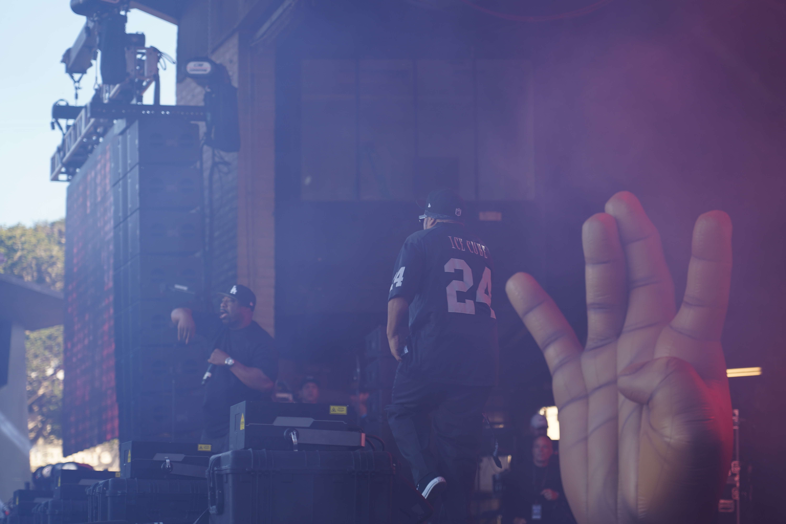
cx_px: 393
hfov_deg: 19.5
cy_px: 262
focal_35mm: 105
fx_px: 2292
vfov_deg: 13.0
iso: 125
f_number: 4
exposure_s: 1/160
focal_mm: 105
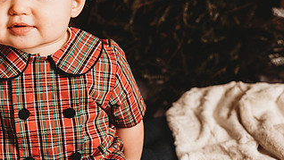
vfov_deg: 14.3
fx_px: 633
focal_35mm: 84
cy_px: 17
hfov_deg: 24.7
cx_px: 43
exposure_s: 1/160
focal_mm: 44
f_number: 4
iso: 100
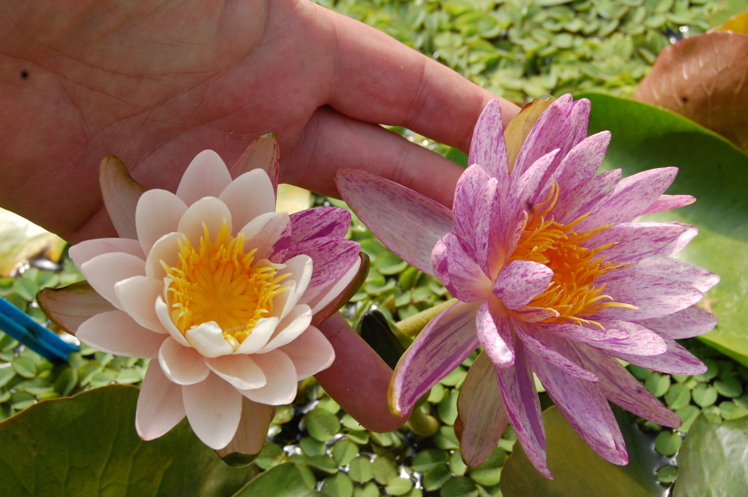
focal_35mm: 60
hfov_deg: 33.4
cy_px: 248
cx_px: 374
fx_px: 1246
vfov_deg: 22.6
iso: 800
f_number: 11
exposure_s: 1/500
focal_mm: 40
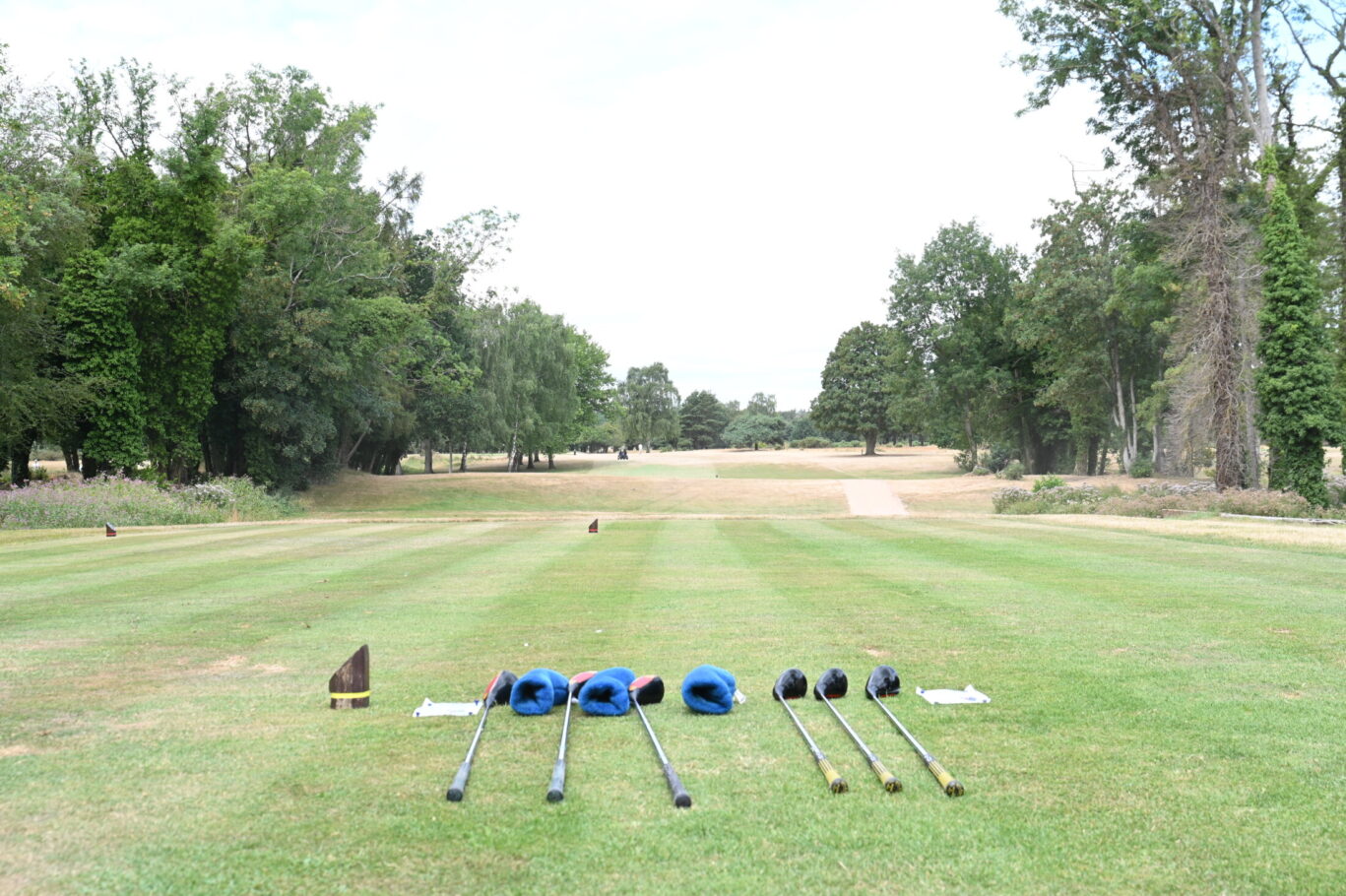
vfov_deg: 32.6
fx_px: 1532
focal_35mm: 41
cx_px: 673
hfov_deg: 47.4
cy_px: 448
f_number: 9
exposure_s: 1/100
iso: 200
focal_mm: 41
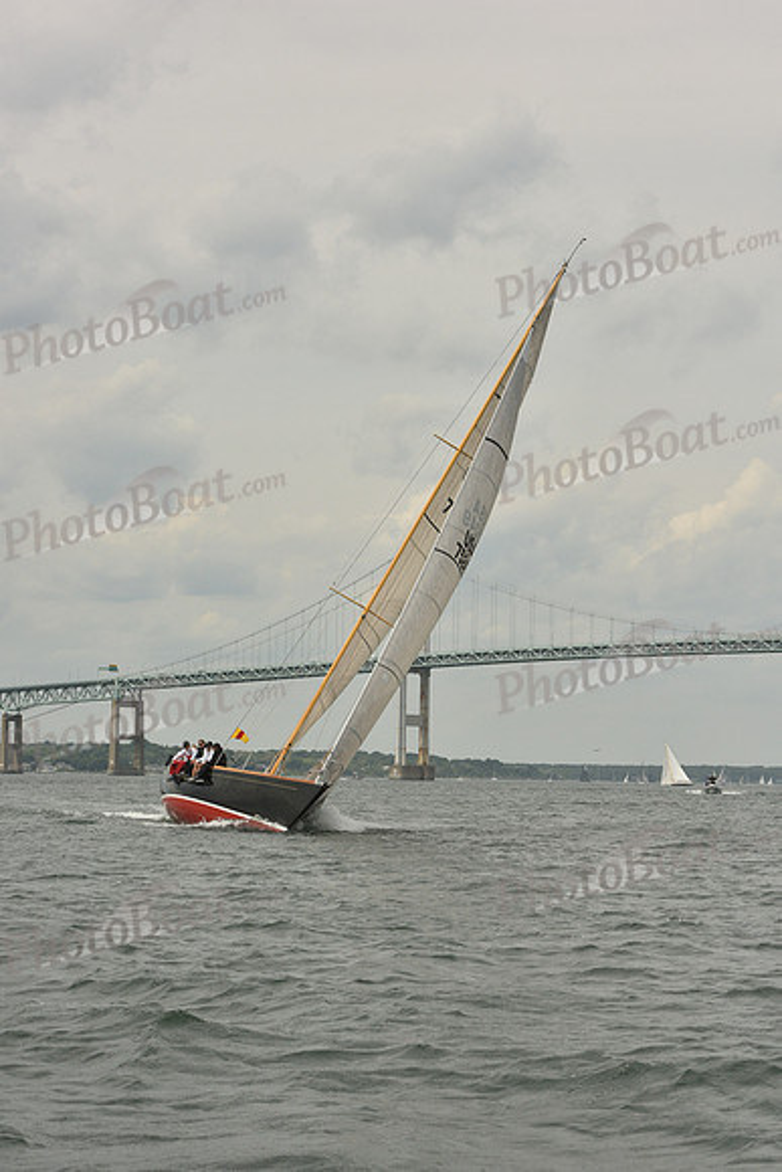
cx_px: 391
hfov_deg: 16.1
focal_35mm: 85
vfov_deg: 23.9
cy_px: 586
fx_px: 2768
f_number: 13
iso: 400
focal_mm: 85
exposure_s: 1/1000
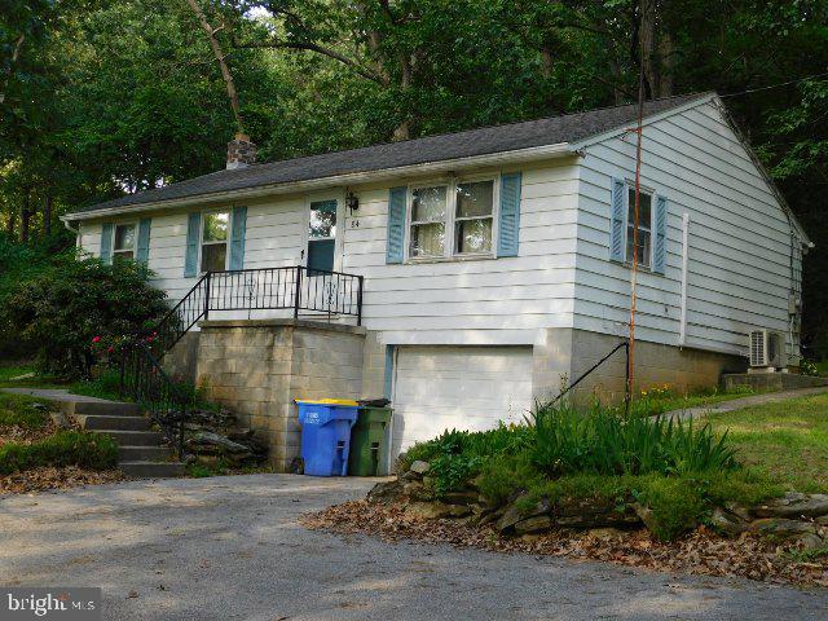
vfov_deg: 32.2
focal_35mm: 45
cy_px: 310
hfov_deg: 42.1
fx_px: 1076
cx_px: 414
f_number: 3.7
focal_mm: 8
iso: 125
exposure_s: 1/125
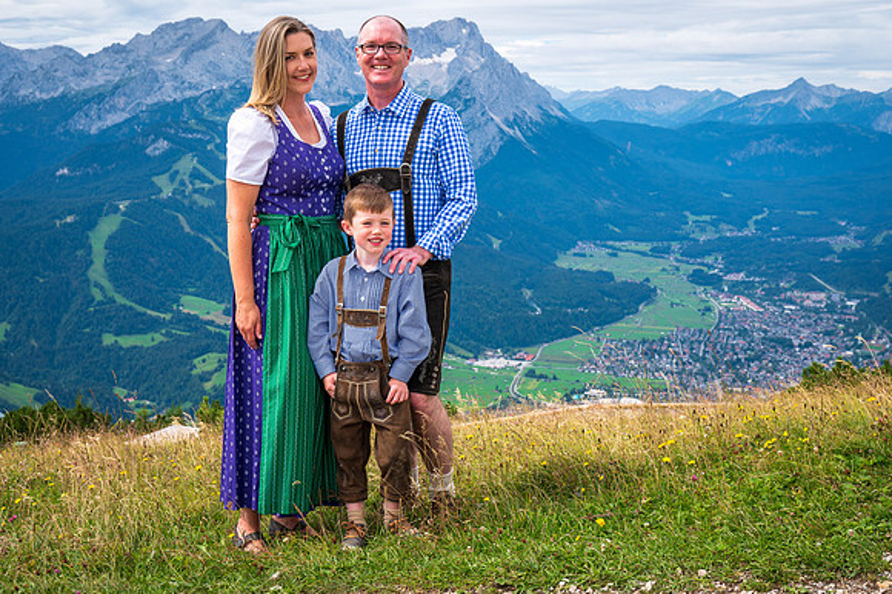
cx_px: 424
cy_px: 302
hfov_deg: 43.7
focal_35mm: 45
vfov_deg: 29.9
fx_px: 1113
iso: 100
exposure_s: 1/250
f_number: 9
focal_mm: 42
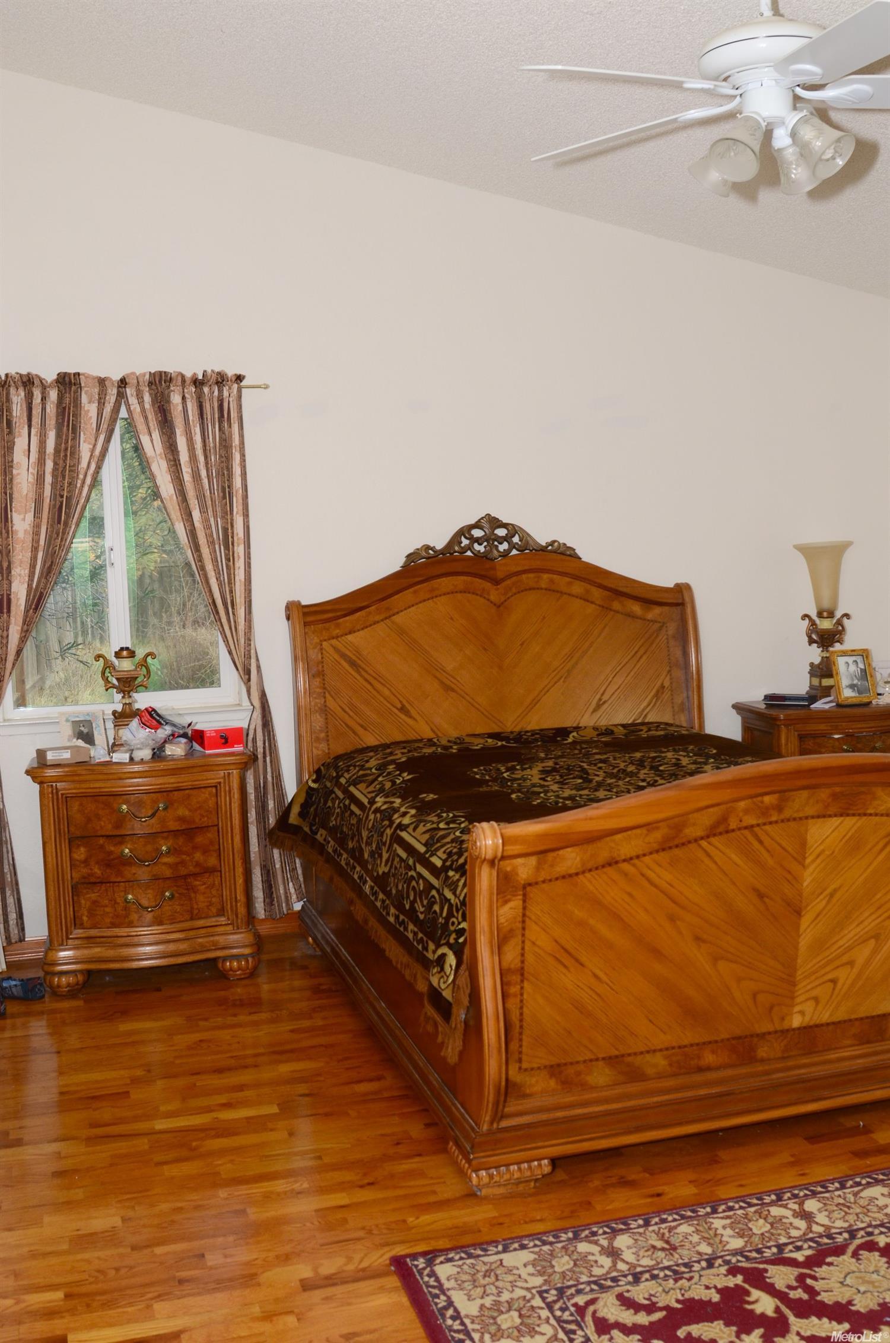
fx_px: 1341
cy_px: 672
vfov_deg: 53.2
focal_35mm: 36
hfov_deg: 36.7
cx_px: 445
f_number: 6.3
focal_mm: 24
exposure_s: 1/160
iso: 400
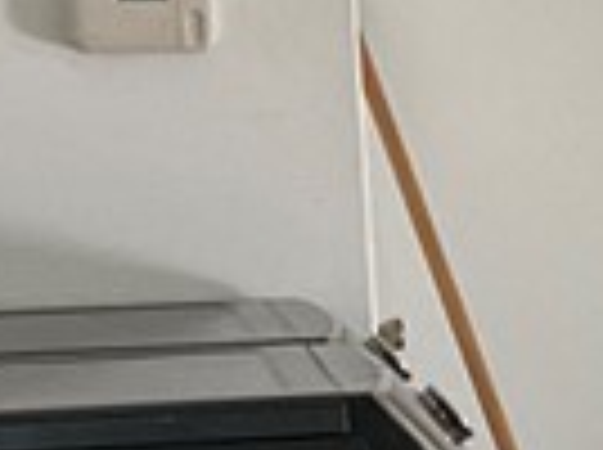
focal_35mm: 222
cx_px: 1408
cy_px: 531
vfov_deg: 6.6
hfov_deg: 8.3
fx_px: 3860
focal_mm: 3
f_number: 1.8
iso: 100
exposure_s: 1/60
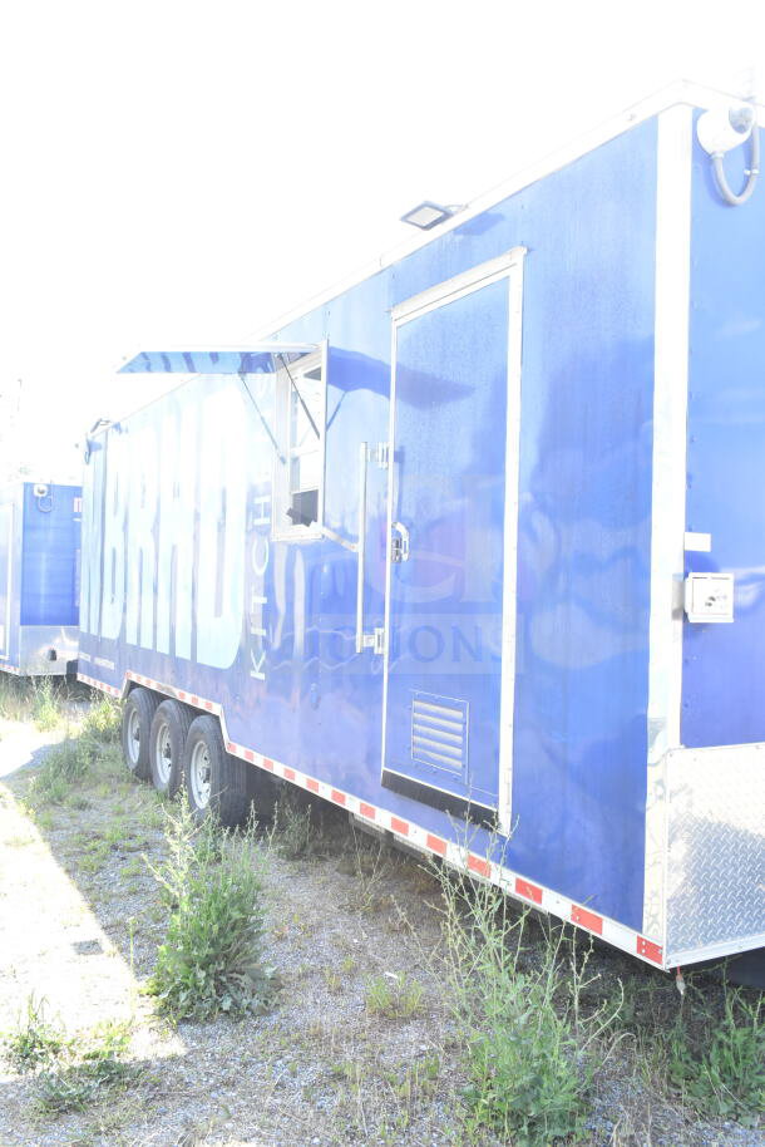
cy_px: 574
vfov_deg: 59.5
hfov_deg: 41.7
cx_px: 382
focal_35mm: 32
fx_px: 1003
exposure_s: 1/250
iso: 1600
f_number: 10
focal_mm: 21
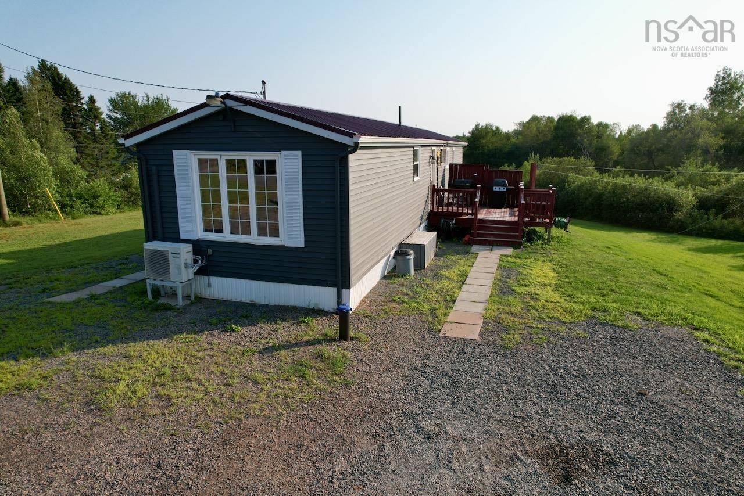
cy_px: 248
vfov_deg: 57.3
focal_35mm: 22
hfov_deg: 78.6
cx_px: 372
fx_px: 455
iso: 100
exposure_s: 1/1250
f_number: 2.8
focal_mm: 8.38
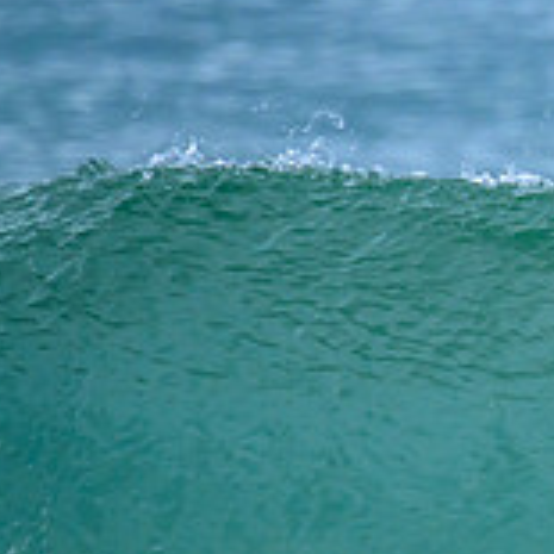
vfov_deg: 0.8
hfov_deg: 0.8
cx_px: 1129
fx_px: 40631
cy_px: 348
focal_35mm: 2244
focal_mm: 560
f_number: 8
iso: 1250
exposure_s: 1/2000
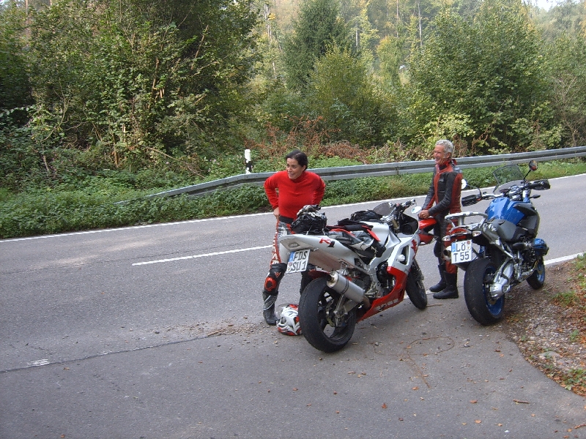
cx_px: 293
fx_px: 593
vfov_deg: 40.7
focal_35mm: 35
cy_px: 220
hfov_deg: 52.6
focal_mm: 5.8
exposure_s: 1/60
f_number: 5.8
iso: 50
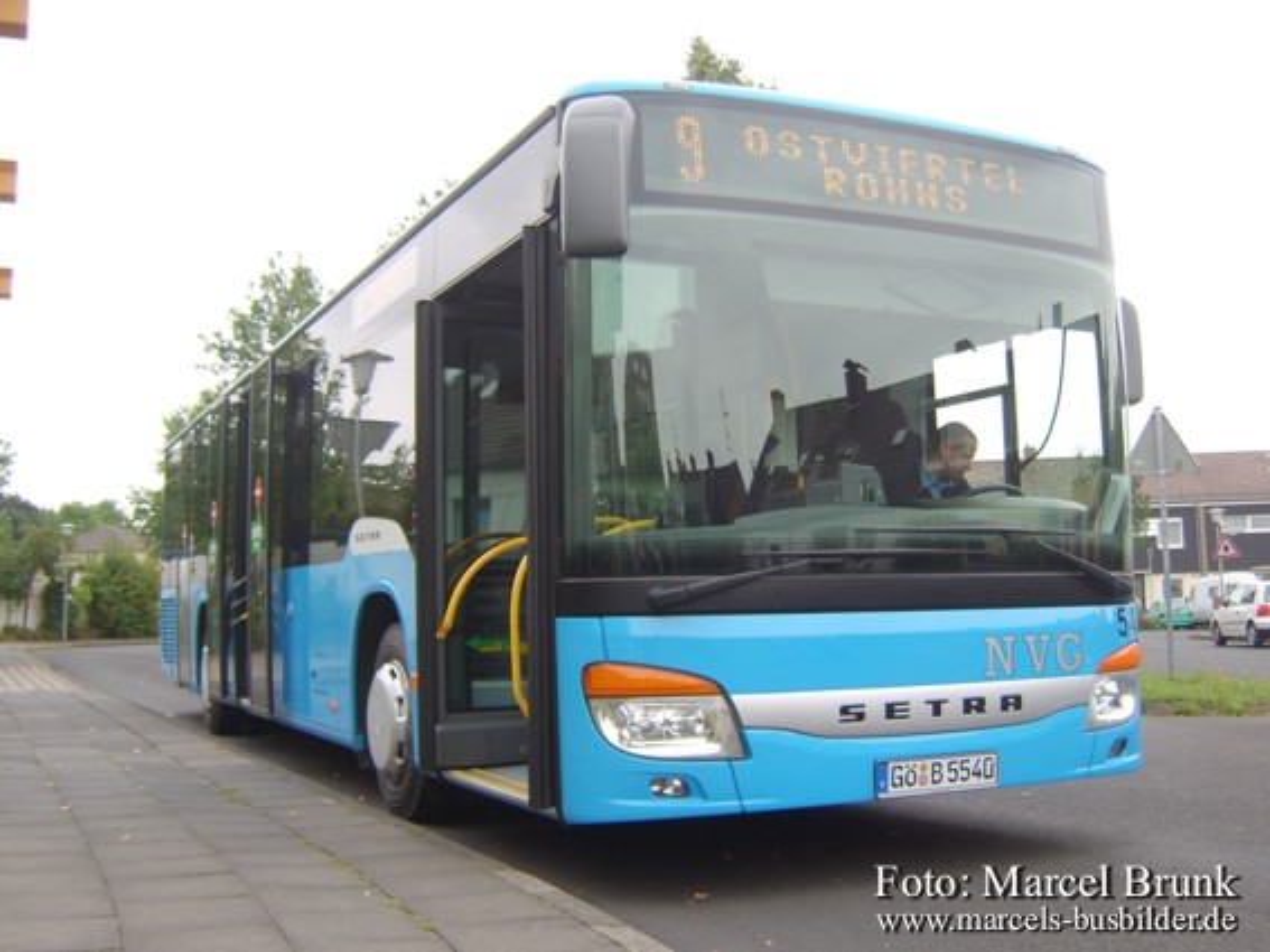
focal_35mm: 31
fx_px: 1137
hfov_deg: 58.4
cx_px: 635
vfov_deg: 45.4
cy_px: 476
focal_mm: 8.13
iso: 50
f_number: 2.7
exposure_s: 1/60
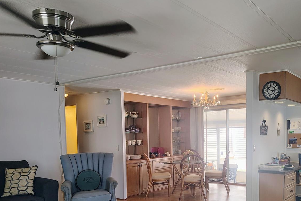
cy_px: 141
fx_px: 293
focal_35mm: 35
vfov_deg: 37.3
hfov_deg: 53.0
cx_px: 208
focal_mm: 5.56
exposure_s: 1/60
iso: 644
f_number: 1.8
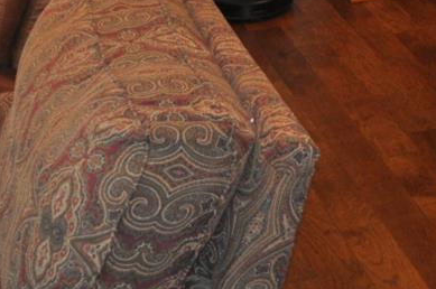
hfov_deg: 19.6
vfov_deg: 11.9
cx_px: 282
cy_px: -264
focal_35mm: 104
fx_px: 1257
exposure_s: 1/60
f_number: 3.5
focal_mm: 18
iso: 800
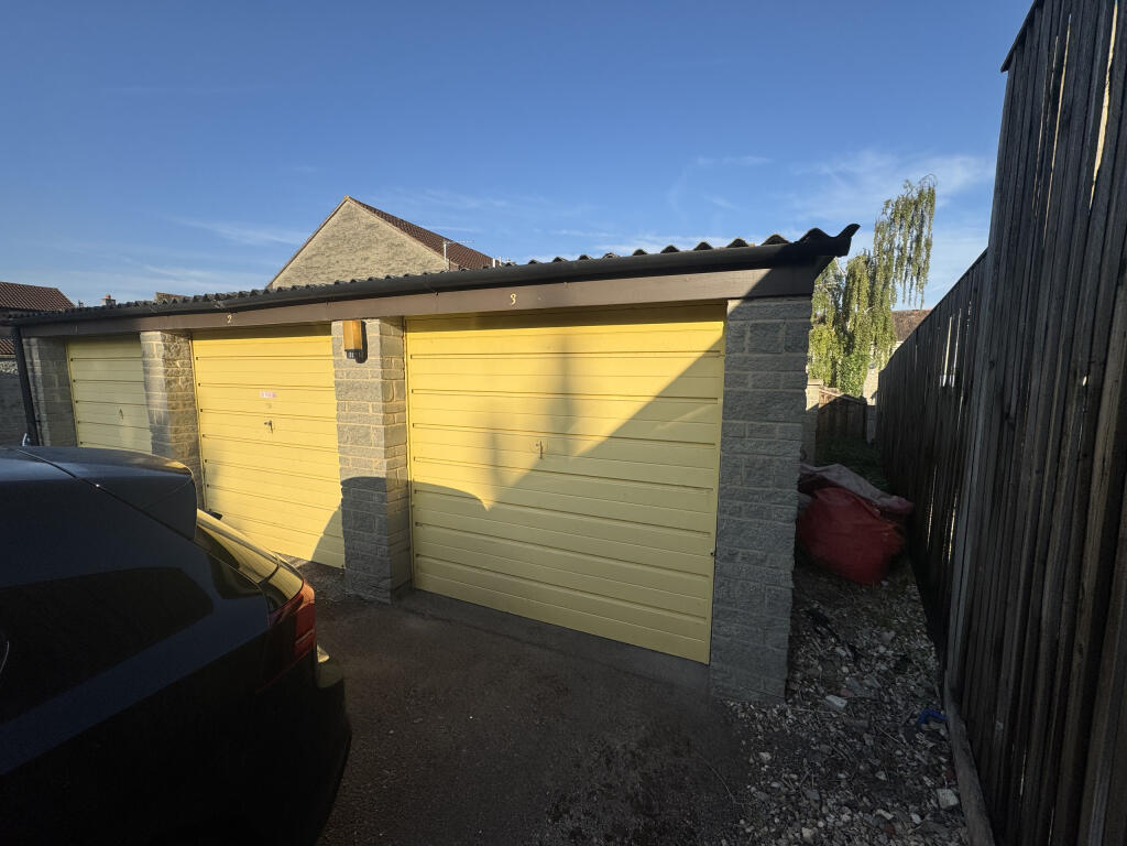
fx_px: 456
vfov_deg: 85.7
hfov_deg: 102.1
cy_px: 423
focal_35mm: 14
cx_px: 564
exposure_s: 1/2494
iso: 50
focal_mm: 2.22
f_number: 2.2
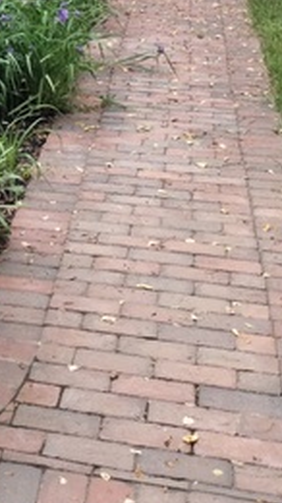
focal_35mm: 78
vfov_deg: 25.4
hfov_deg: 14.3
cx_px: -160
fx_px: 1038
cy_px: -41
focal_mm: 4.27
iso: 463
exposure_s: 1/120
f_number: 1.8
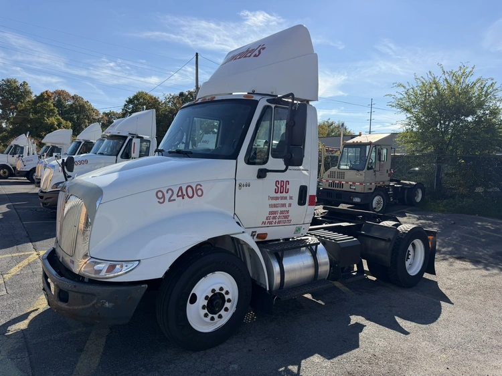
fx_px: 348
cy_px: 188
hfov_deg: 71.6
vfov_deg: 56.8
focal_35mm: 24
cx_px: 251
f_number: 1.78
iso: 100
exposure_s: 1/6173
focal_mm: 6.76
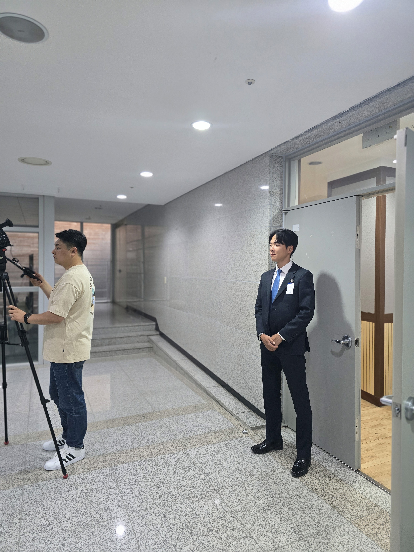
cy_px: 276
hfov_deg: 58.9
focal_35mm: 23
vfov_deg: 73.9
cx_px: 207
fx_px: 367
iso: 800
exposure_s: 1/120
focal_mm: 6.3
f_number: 1.7
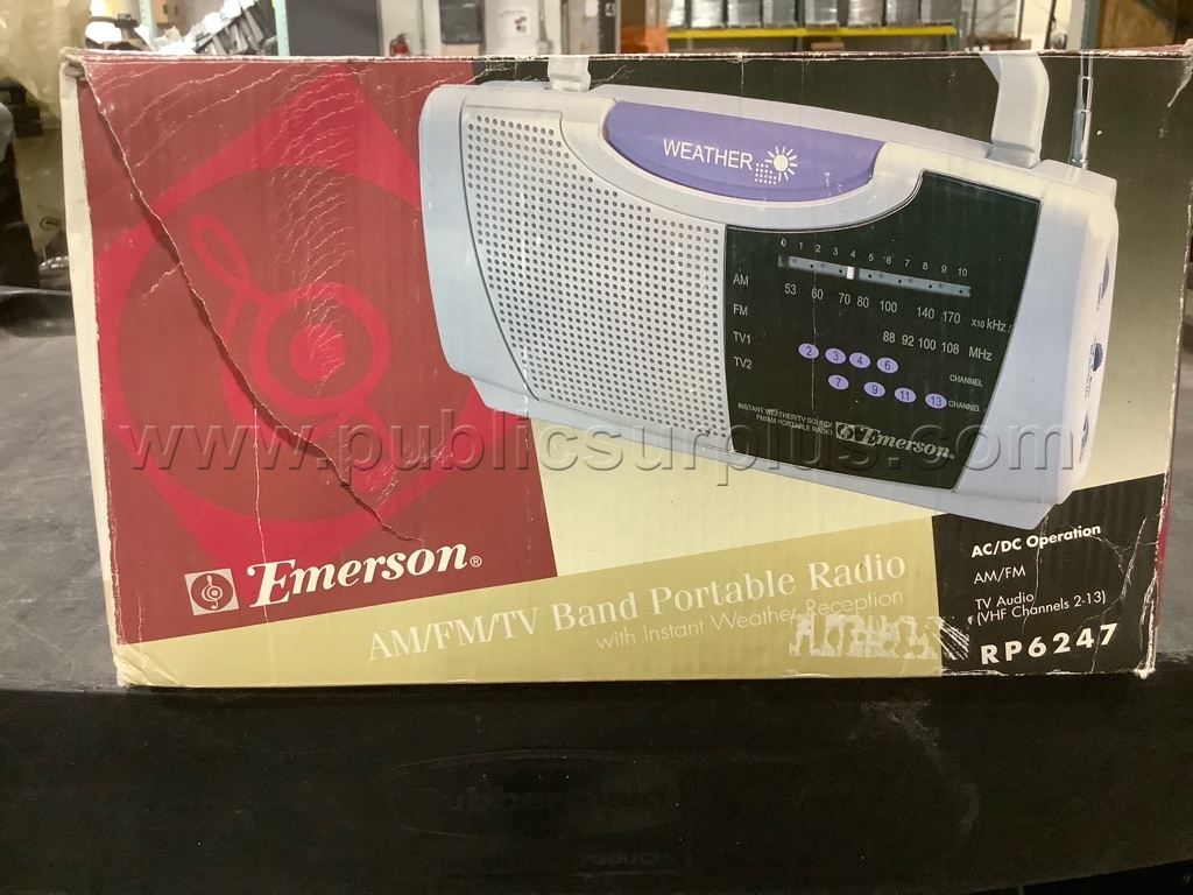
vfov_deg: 45.4
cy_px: 448
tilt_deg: -19.5
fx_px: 1068
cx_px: 596
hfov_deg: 58.4
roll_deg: +0.1
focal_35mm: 31
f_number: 2.4
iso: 320
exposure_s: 1/40
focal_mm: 3.3
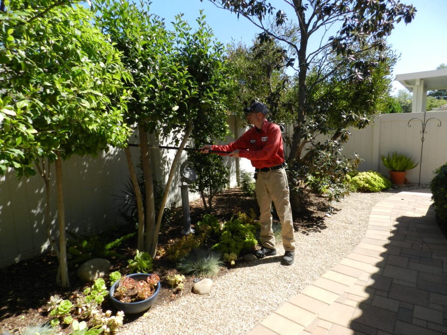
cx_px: 224
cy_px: 168
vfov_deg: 58.9
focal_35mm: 23
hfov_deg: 73.9
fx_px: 297
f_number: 3.4
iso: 160
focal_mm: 4
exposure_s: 1/800
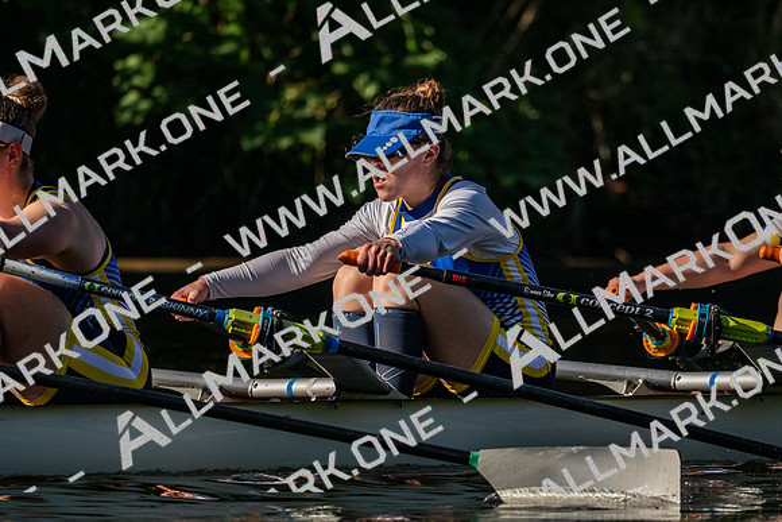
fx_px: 13042
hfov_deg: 3.4
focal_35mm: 600
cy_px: 261
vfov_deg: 2.3
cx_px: 391
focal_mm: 400
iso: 450
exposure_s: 1/2500
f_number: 4.5
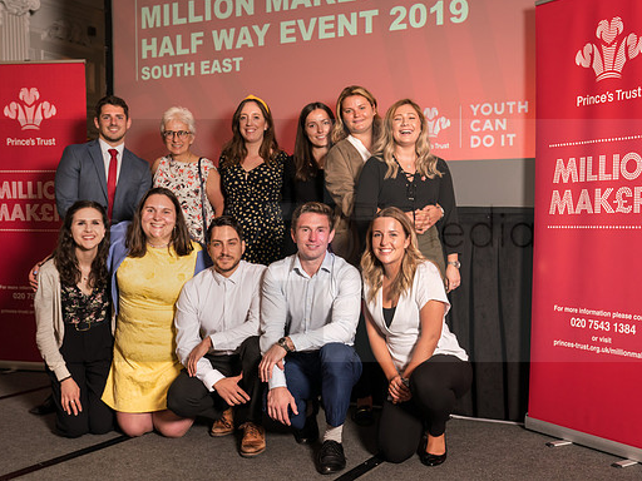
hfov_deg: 44.7
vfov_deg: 34.3
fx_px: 779
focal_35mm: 42
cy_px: 246
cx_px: 370
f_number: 5
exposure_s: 1/80
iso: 800
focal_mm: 32
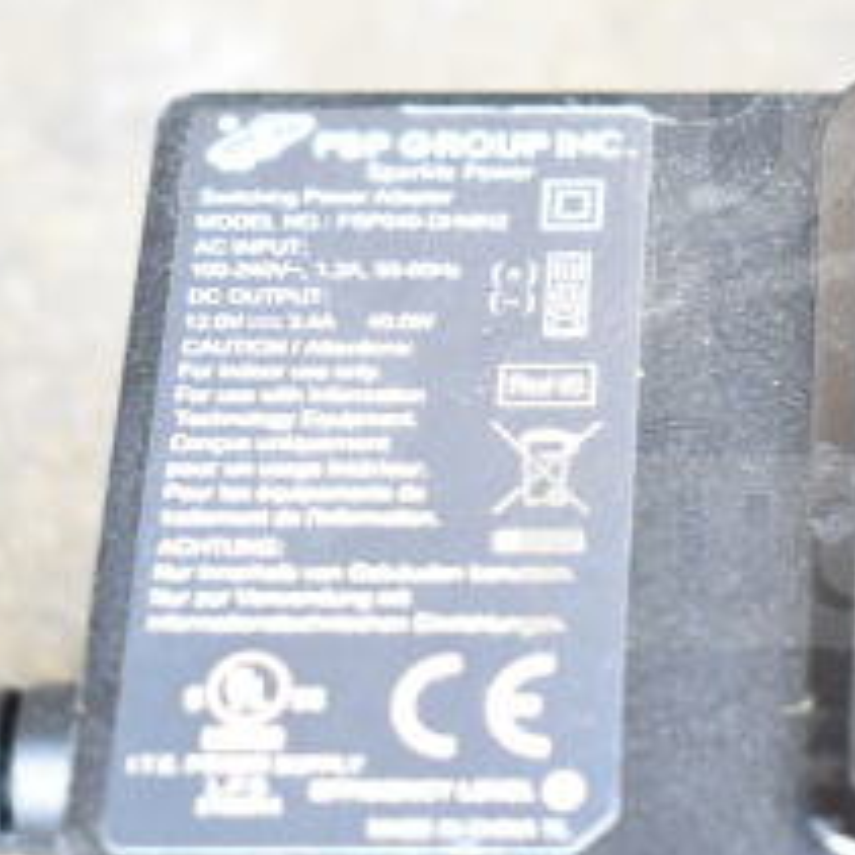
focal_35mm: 155
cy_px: 326
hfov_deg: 11.1
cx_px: 973
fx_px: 4331
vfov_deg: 11.3
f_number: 5.6
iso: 1600
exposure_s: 1/125
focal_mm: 42
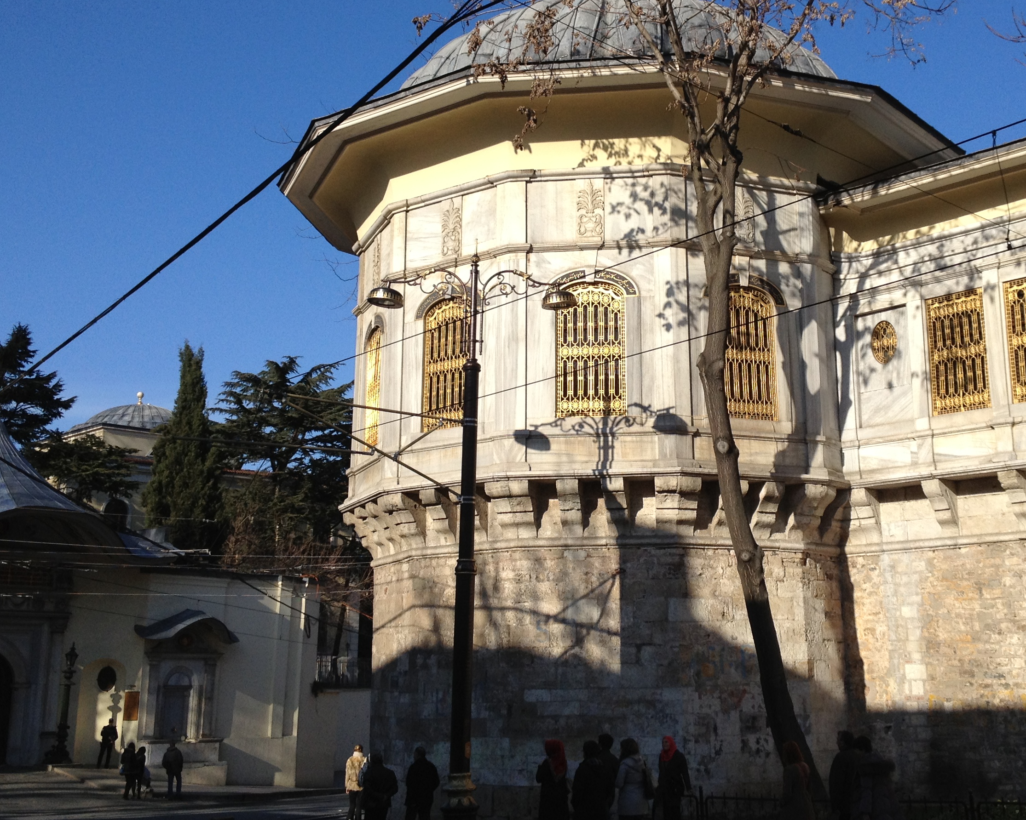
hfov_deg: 37.3
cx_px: 578
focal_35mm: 50
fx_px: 1518
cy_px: 302
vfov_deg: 30.1
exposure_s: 1/2045
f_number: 2.4
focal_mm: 4.28
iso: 64
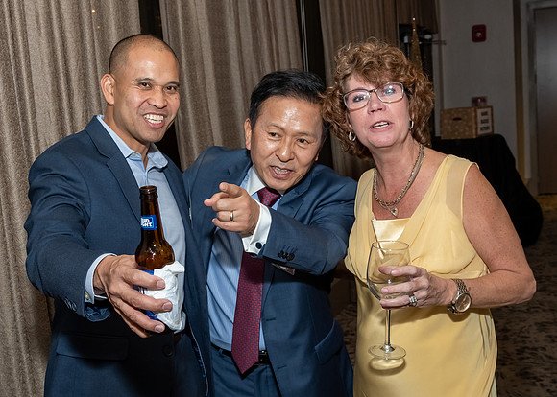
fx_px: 793
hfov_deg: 38.5
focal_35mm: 50
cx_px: 207
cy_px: 204
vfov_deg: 28.2
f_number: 6.3
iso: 500
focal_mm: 26
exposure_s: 1/250
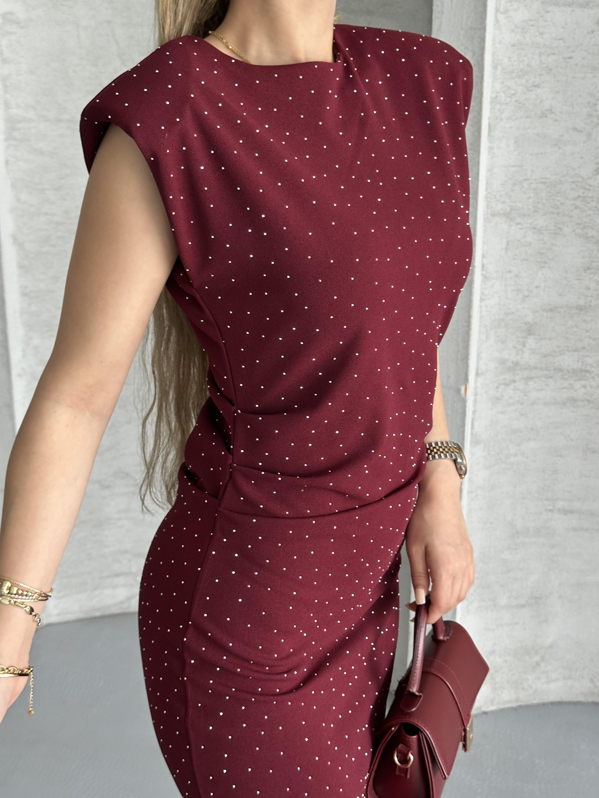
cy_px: 399
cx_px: 300
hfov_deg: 30.3
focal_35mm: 48
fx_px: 1108
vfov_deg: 39.7
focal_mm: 6.86
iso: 80
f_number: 1.78
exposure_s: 1/68
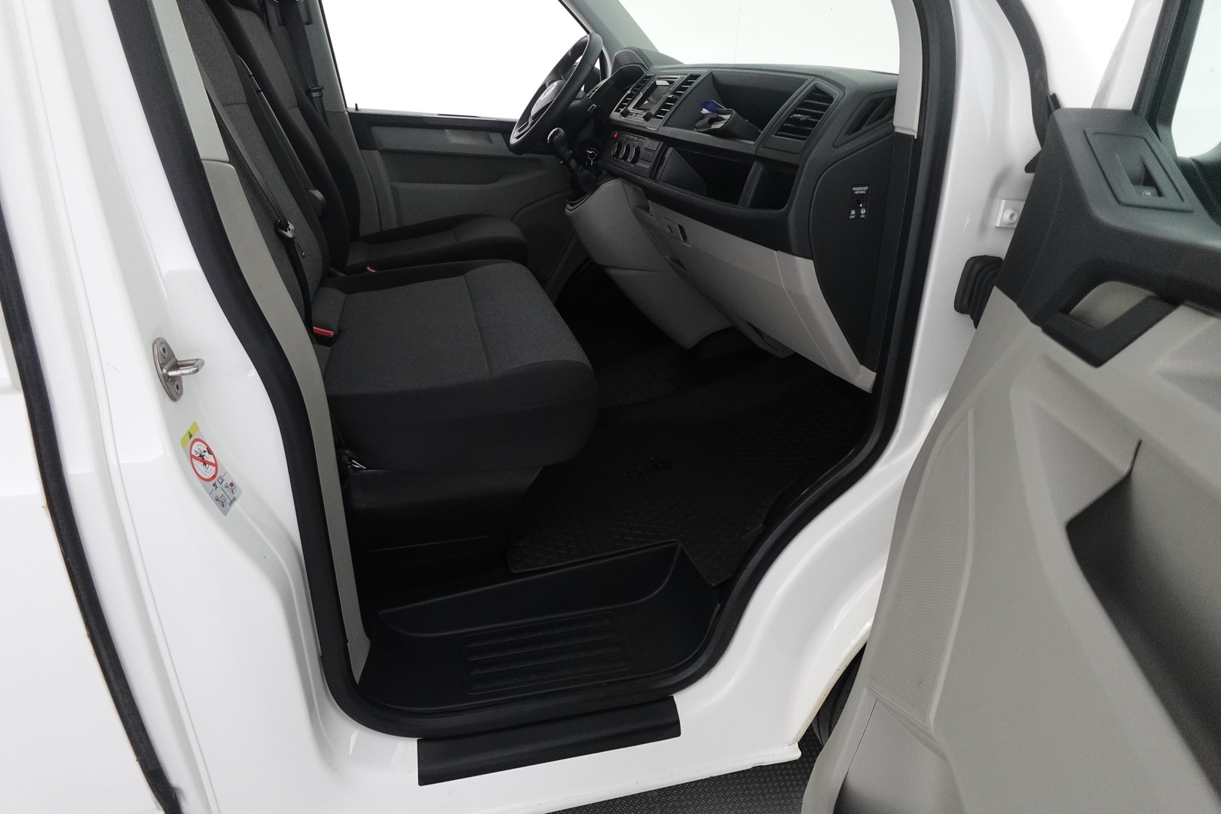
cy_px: 407
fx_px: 678
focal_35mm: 20
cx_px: 610
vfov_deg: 61.9
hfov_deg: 84.0
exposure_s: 1/80
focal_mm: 7.6
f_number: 2
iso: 1000
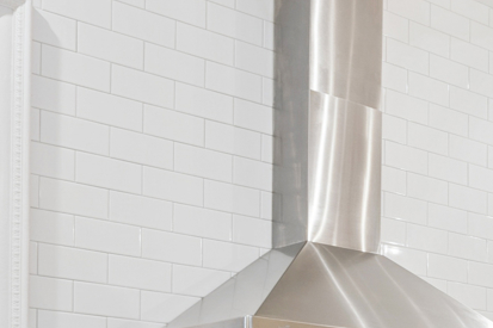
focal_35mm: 79
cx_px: 751
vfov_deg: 15.8
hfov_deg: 21.4
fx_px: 1081
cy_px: 497
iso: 100
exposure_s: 1.3
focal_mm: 17
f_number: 8
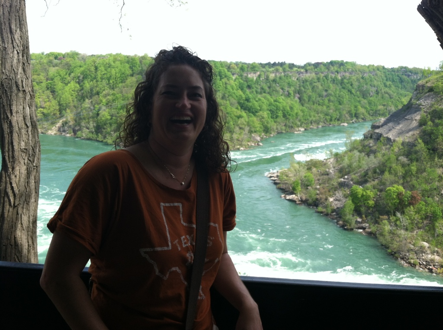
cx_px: 222
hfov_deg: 52.7
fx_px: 447
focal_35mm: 35
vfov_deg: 40.6
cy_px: 165
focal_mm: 3.85
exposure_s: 1/441
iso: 80
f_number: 2.8
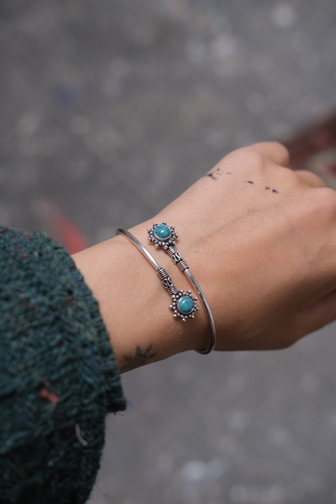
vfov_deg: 37.5
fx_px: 742
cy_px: 252
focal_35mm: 53
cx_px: 168
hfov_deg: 25.5
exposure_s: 1/125
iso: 1000
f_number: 4.5
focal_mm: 35
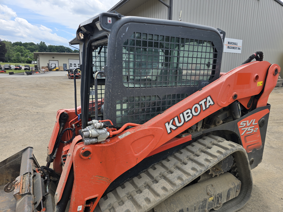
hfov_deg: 73.9
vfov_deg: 58.9
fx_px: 188
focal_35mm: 23
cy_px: 106
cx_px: 142
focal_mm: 6.3
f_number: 1.7
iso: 12
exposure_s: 1/664
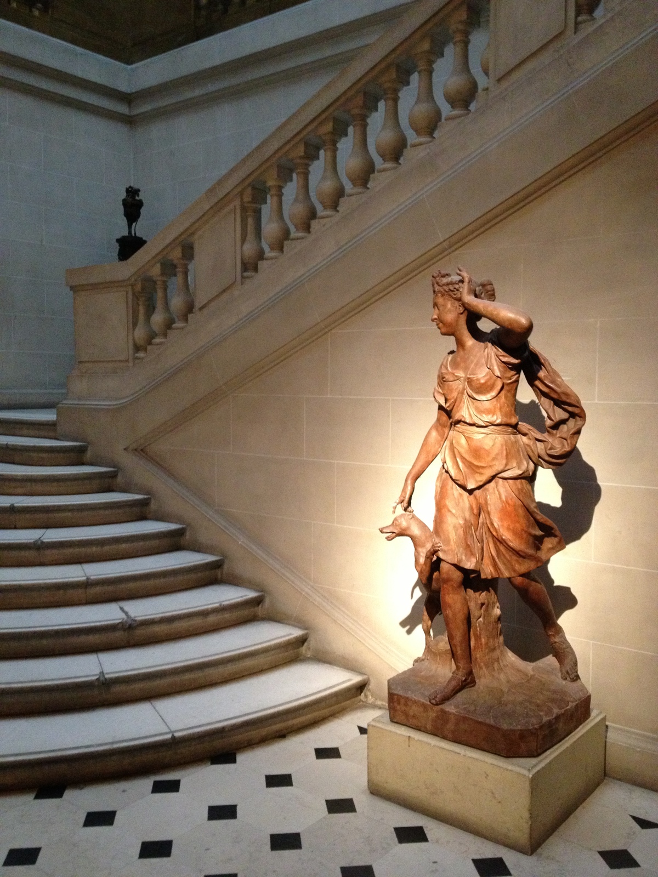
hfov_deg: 40.7
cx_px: 329
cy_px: 438
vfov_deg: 52.6
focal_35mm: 35
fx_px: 887
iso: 400
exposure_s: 1/15
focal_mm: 4.28
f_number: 2.4
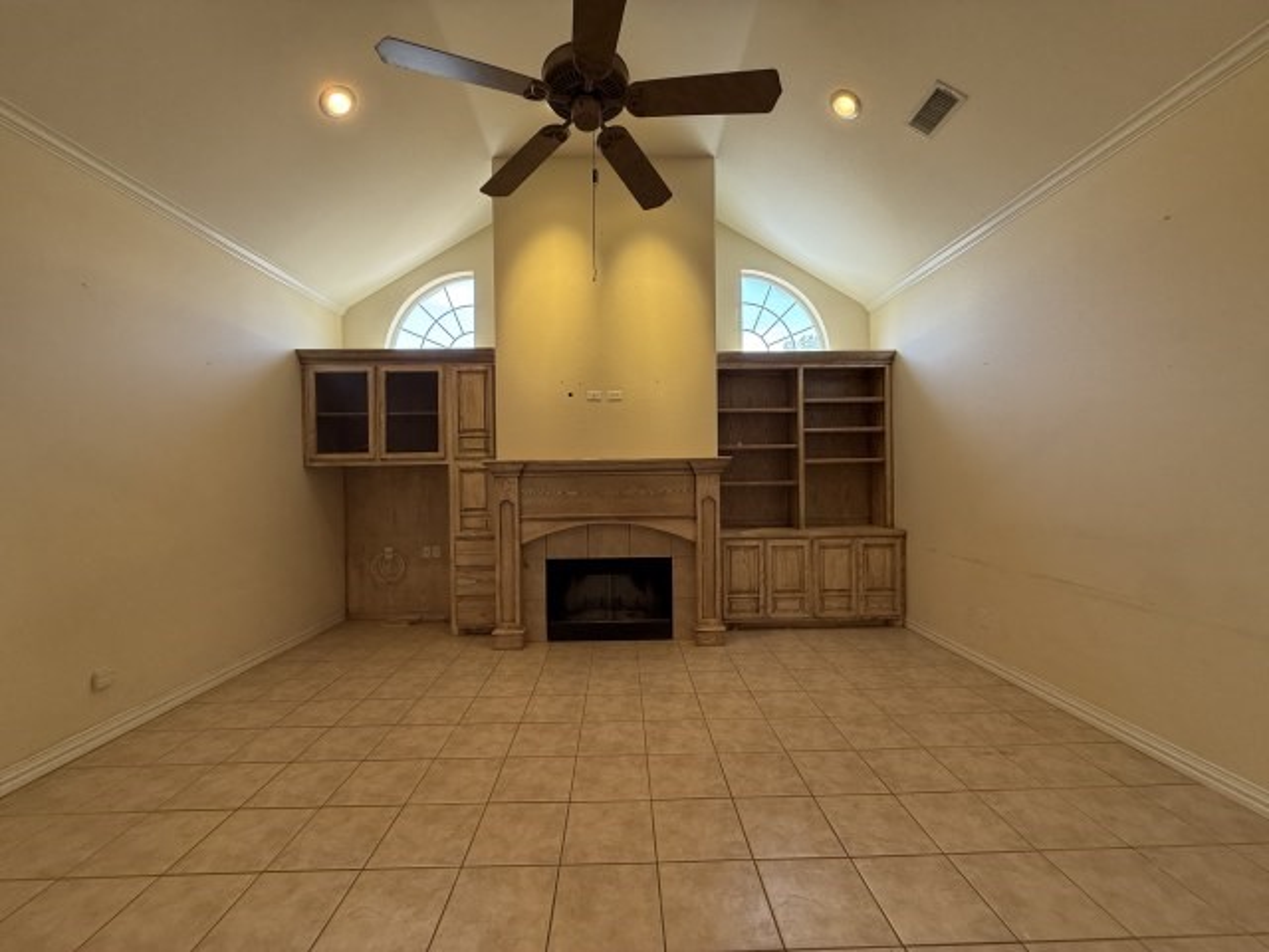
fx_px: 513
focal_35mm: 14
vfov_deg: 85.7
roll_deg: +0.0
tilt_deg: +1.8
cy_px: 476
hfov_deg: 102.1
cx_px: 634
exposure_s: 1/120
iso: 160
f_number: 2.2
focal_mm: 2.22
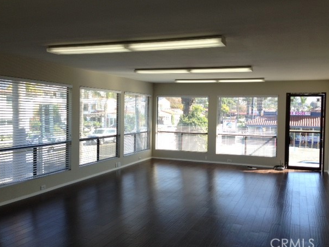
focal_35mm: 35
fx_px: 333
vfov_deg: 40.7
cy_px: 121
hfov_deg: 52.6
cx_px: 169
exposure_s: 1/199
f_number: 2.4
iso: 50
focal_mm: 4.12
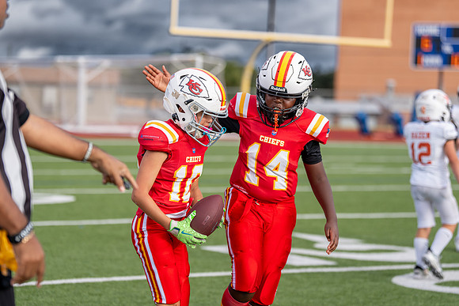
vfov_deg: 10.9
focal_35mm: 125
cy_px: 147
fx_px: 1599
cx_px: 217
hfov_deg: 16.3
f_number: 2.8
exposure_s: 1/2500
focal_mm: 118
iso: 320
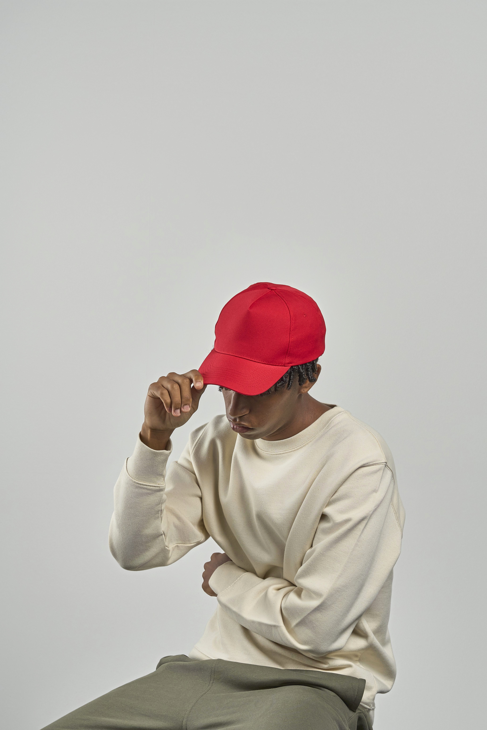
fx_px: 1522
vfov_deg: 27.0
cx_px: 244
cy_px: 365
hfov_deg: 18.2
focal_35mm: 75
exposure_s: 1/160
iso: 320
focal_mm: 50
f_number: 9
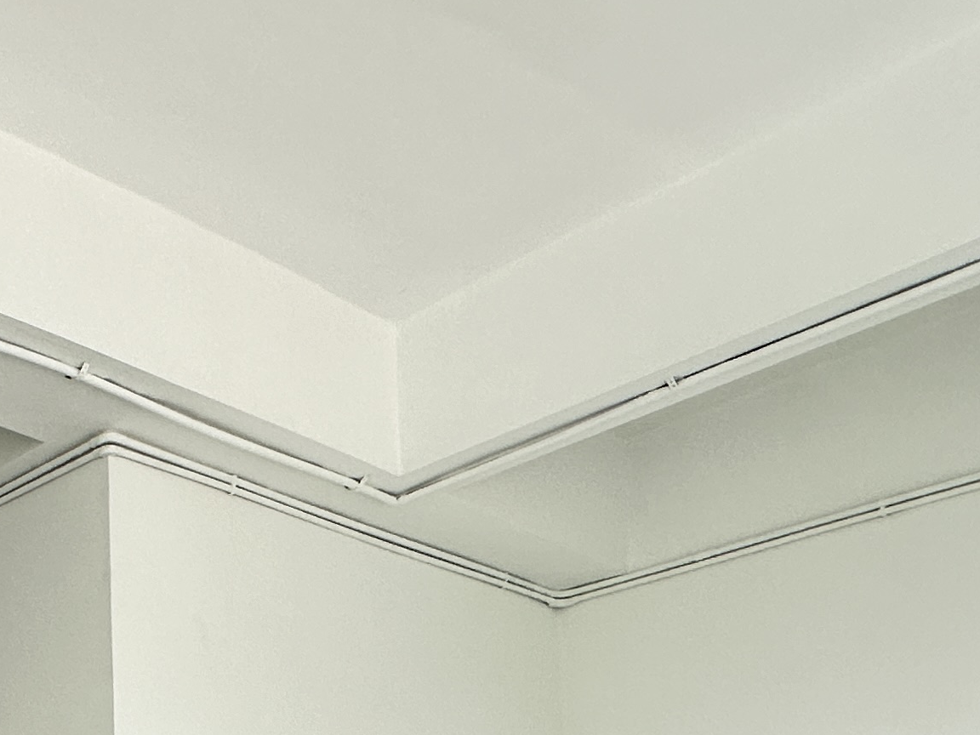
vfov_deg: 25.3
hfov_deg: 31.5
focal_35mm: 49
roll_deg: -0.8
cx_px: -243
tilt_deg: +5.1
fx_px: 1387
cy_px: 977
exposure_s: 1/99
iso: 80
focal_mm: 2.22
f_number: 2.2
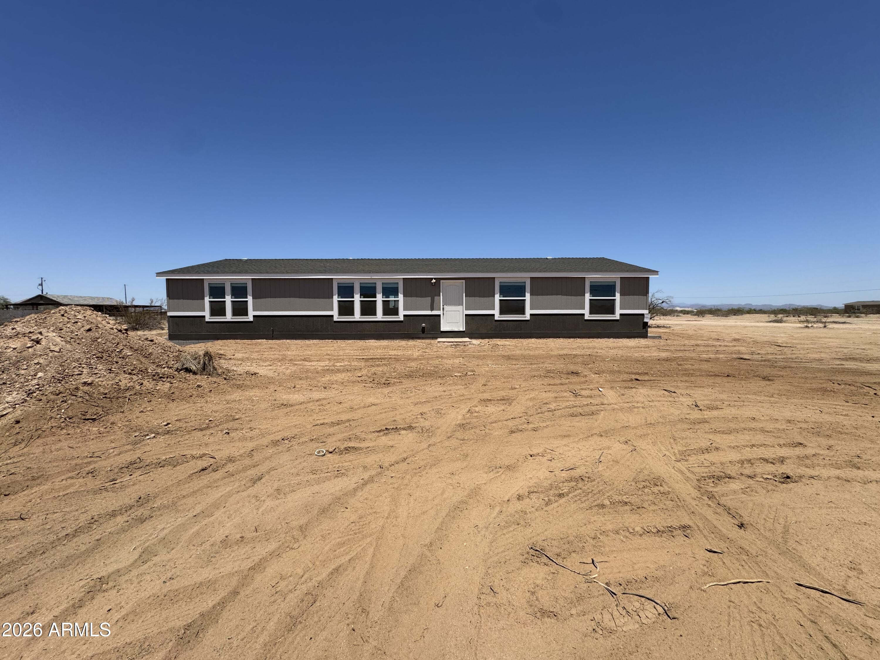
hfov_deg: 102.1
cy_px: 330
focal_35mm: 14
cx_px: 440
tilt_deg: -5.0
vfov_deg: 85.7
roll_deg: +0.9
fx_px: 356
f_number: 2.2
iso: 50
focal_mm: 2.22
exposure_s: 1/3106
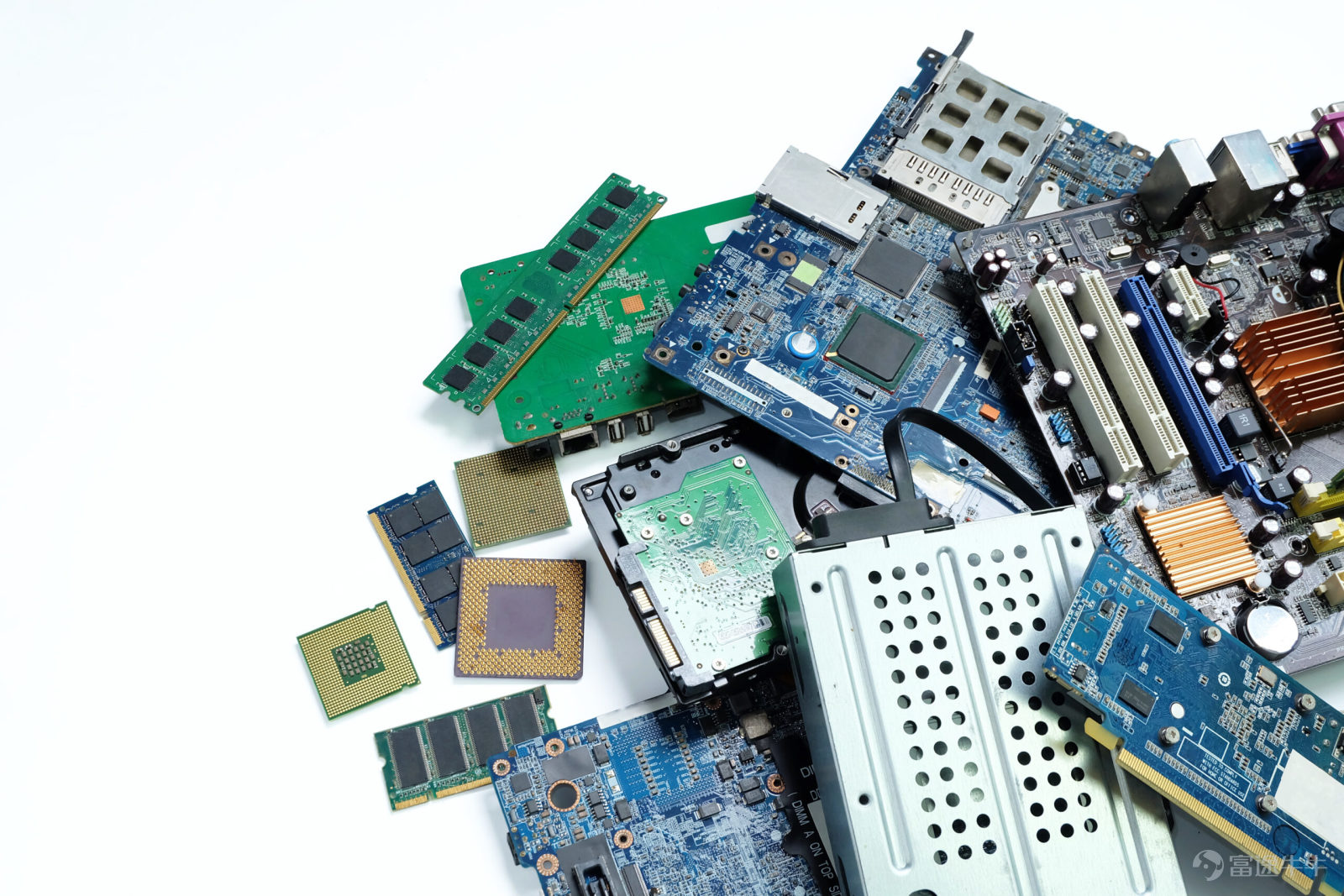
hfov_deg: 44.5
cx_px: 672
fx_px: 1643
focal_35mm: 44
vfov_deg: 30.5
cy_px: 448
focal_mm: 29.5
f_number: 7.1
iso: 1000
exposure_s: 1/85
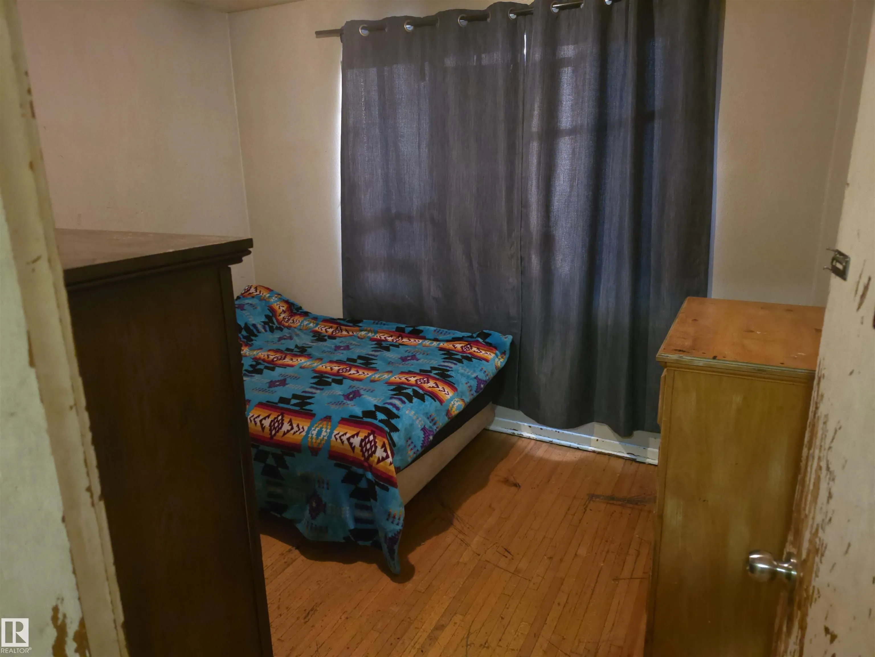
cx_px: 438
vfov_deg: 58.9
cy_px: 328
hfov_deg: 73.9
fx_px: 581
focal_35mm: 23
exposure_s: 1/24
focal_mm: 6.5
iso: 1000
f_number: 1.4
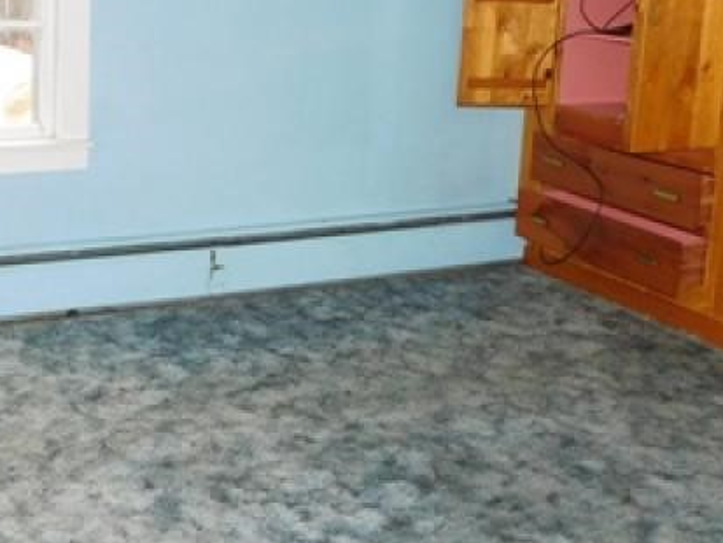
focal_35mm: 57
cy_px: 152
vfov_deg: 25.4
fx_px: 1191
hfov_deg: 33.3
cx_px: 210
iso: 220
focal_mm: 4
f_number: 3
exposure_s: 1/30
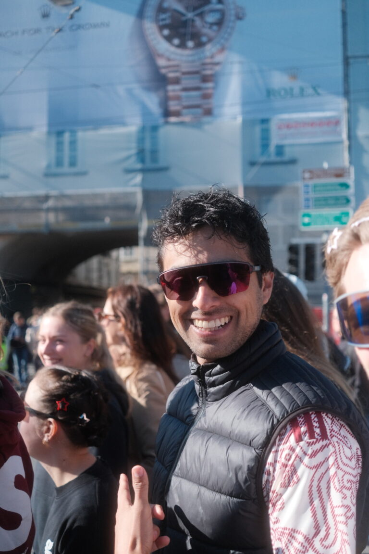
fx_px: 630
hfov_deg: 32.6
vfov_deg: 47.4
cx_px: 184
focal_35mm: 41
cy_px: 277
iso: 800
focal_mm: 27
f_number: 2.8
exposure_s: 1/4000
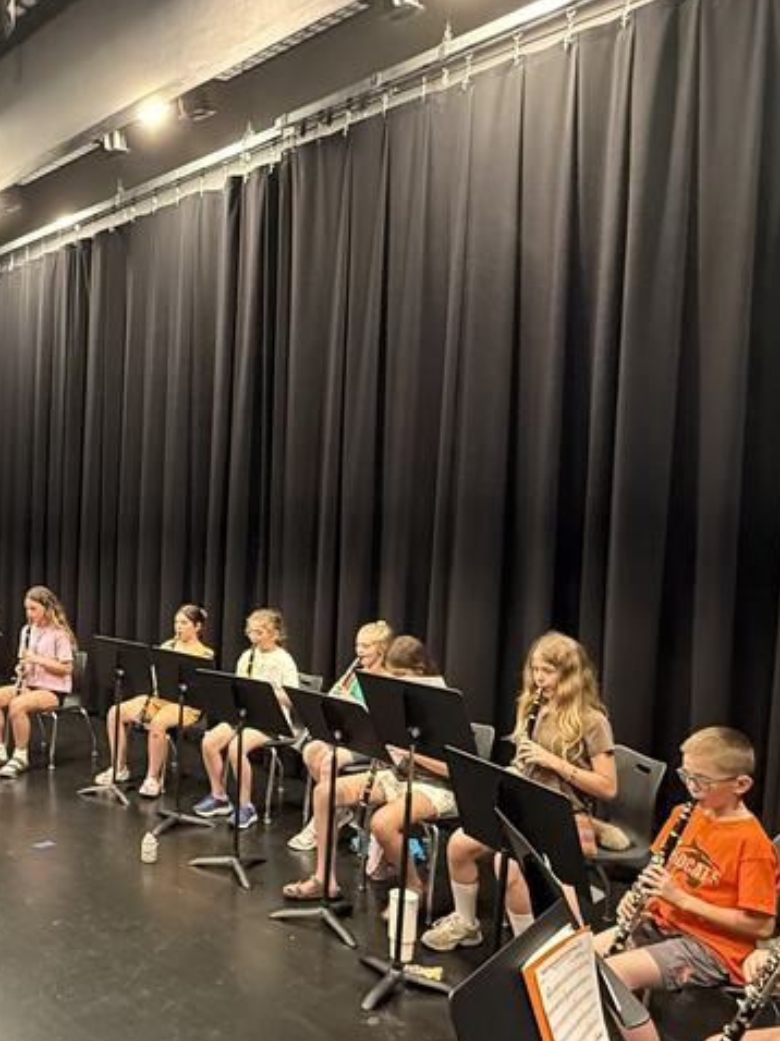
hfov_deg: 44.6
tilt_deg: -1.5
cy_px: 566
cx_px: 161
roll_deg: -1.9
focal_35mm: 30
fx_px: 902
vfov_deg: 59.9
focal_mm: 2.22
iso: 1000
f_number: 2.2
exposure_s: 1/60
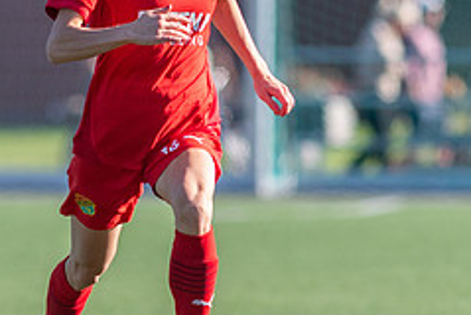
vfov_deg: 1.2
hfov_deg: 1.8
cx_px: 191
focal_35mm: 1117
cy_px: 172
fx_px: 14632
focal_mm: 300
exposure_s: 1/1600
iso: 320
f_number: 3.5
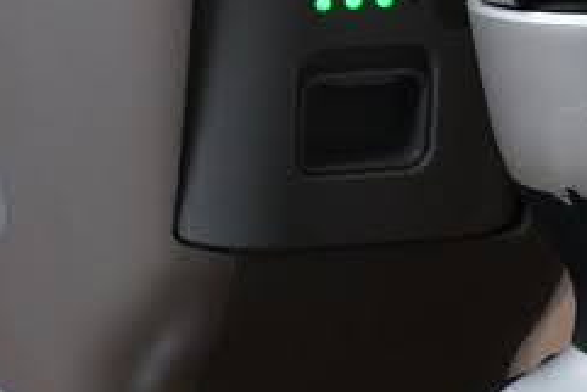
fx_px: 3116
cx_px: -1193
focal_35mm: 191
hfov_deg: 8.8
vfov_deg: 6.6
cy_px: -711
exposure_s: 1/250
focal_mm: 24
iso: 1600
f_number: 4.5
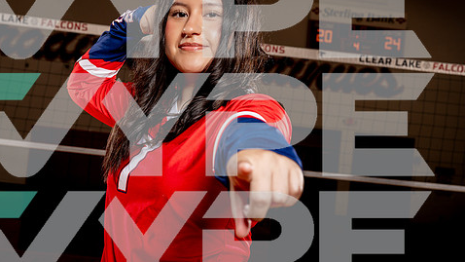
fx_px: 728
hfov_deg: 35.3
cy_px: 124
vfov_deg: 20.4
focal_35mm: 59
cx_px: 184
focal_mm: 44
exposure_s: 1/250
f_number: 7.1
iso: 125
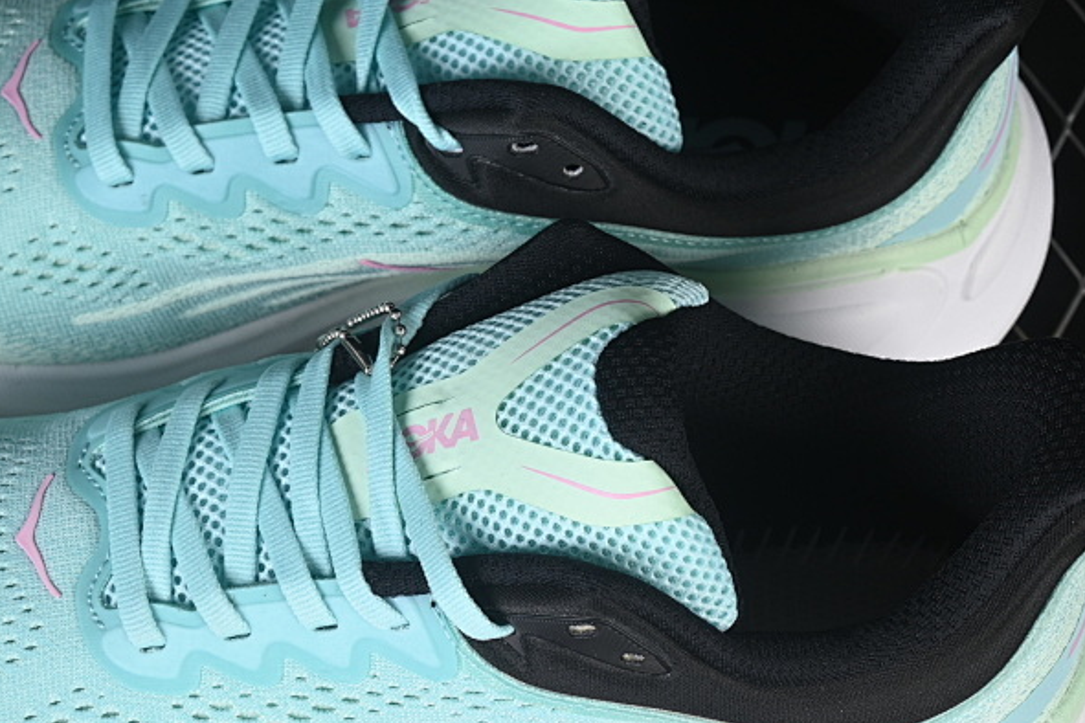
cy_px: 439
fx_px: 4129
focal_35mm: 137
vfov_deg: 10.0
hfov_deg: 15.0
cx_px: 398
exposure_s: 1/80
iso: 160
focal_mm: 50
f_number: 7.1
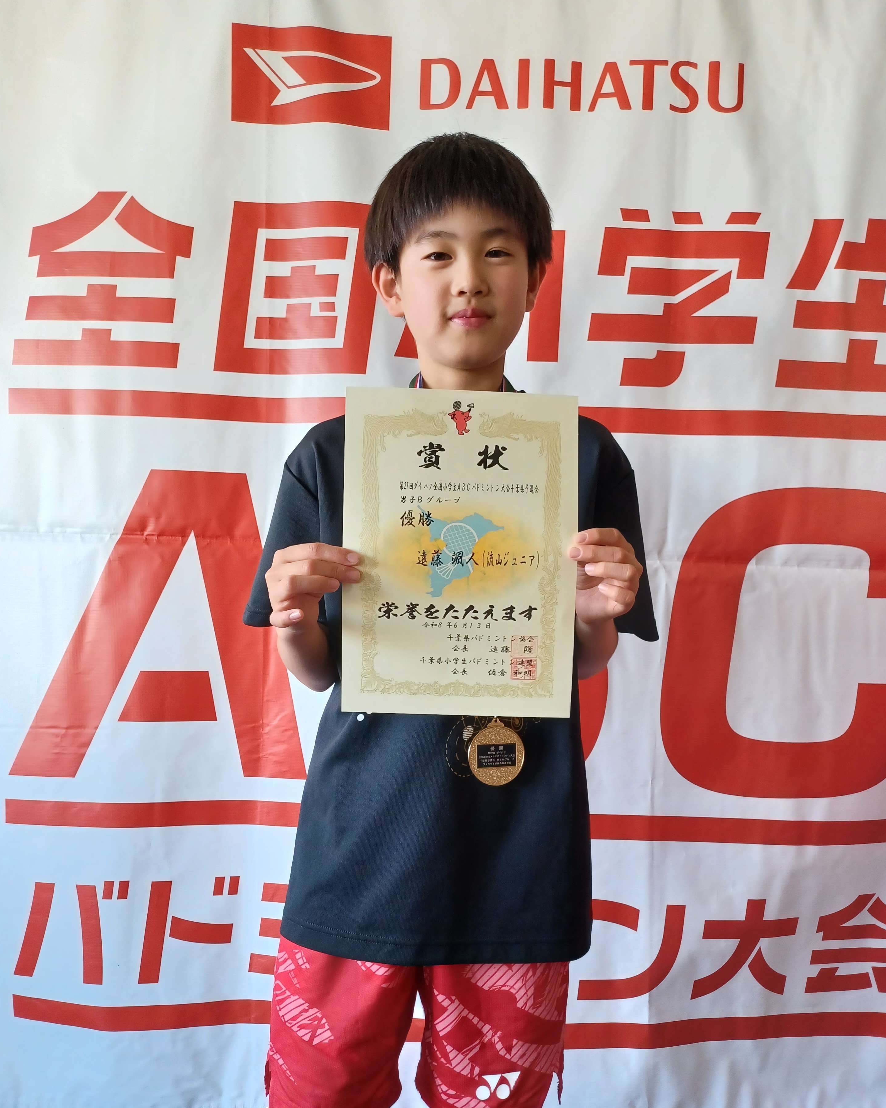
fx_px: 885
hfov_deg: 53.2
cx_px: 453
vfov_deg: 64.0
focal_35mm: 27
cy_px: 600
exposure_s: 1/50
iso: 200
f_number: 1.8
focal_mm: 4.6
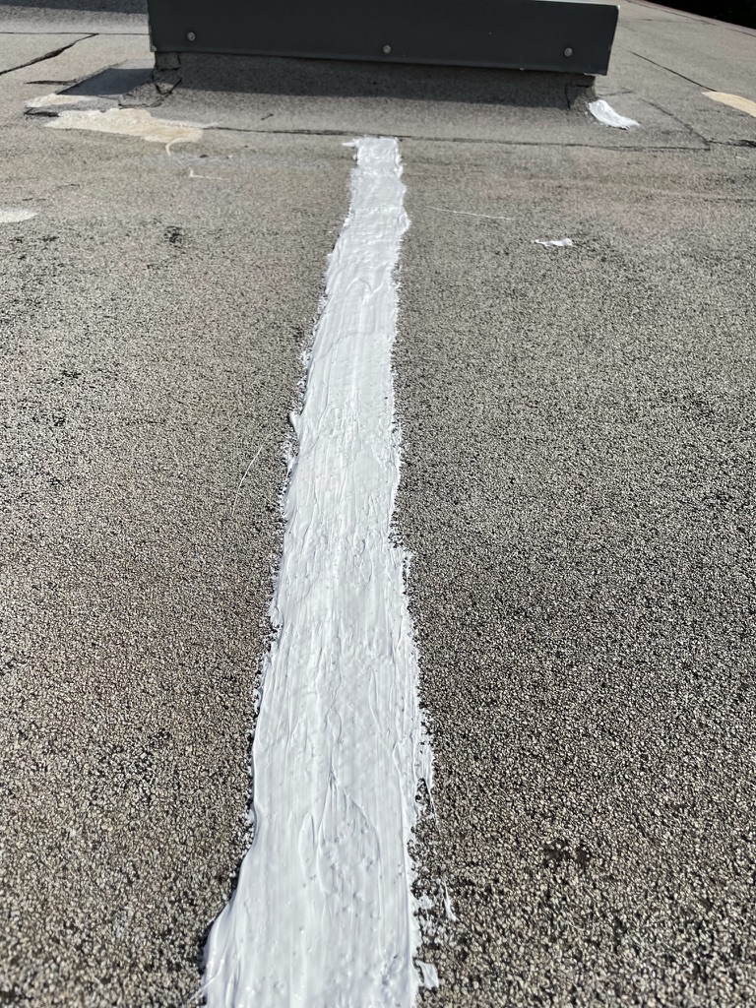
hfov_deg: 53.1
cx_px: 378
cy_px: 504
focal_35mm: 26
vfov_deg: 67.3
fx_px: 757
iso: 32
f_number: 1.6
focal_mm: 4.2
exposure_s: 1/10753
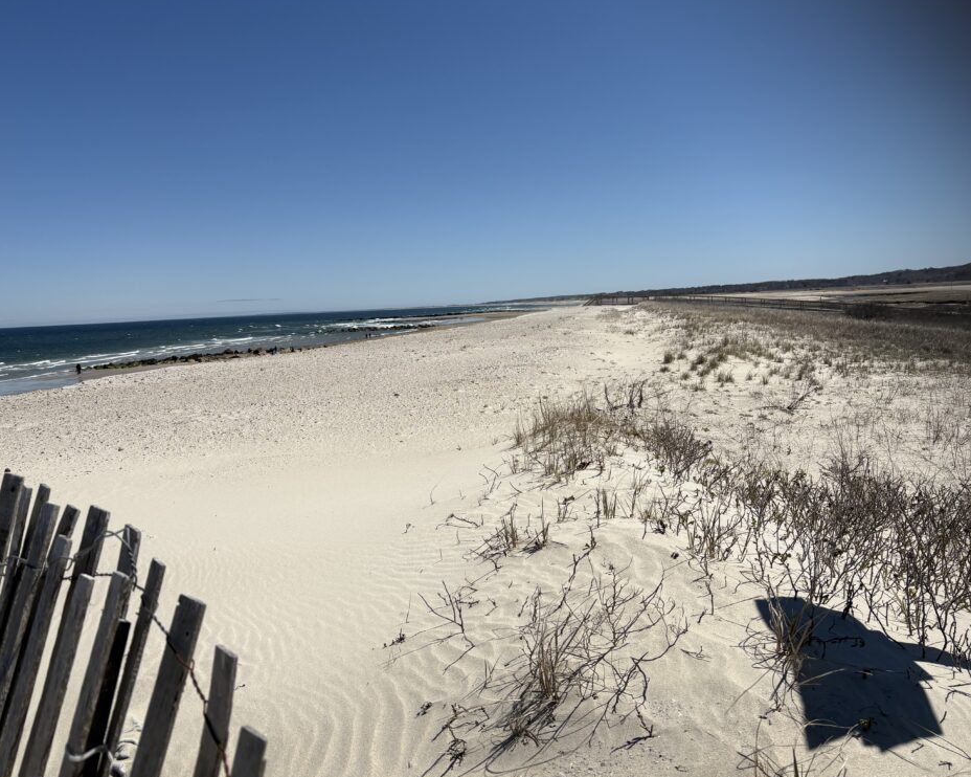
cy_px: 391
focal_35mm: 28
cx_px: 468
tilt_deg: -5.9
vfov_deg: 51.5
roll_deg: +3.4
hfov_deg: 62.2
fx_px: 804
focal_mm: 5.96
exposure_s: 1/8850
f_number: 1.6
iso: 50
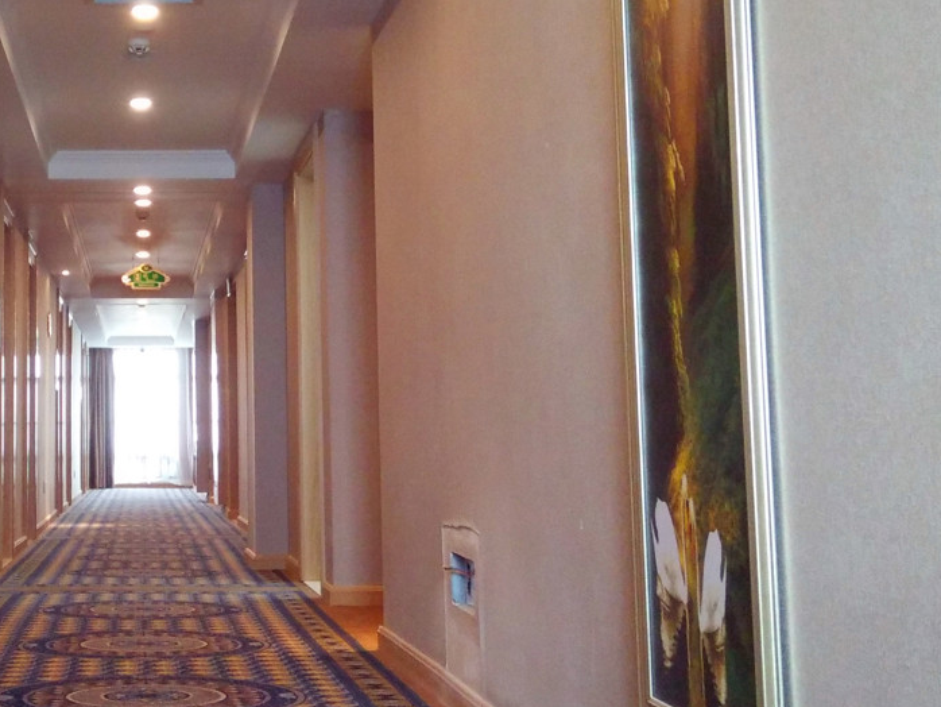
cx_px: 175
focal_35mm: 50
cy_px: 194
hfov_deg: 36.7
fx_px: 1360
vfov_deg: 28.8
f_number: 2.2
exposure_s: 1/33.3
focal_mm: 3.66
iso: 291
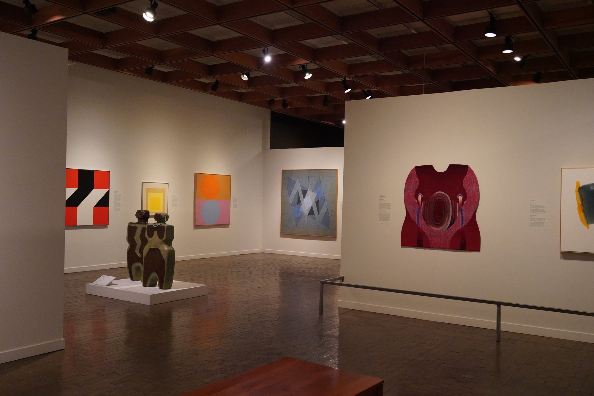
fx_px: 561
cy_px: 198
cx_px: 297
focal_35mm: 34
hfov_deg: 55.8
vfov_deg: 38.9
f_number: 8
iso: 10000
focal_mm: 34
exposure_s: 1/80
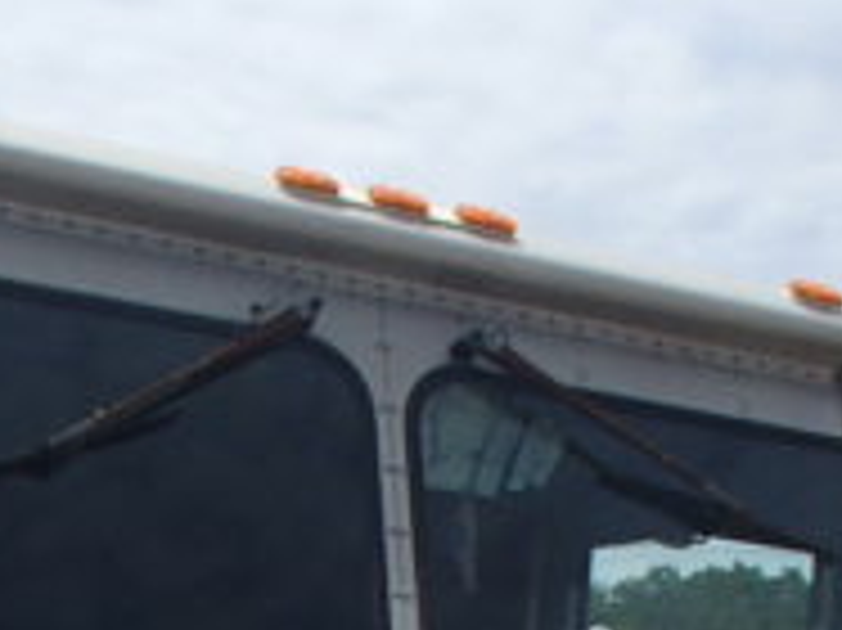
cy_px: 994
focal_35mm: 96
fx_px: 2334
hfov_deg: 20.4
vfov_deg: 14.2
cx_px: 302
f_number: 11
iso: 100
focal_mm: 5
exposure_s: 1/160
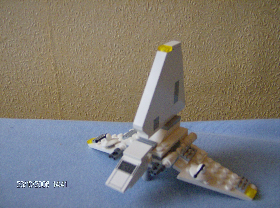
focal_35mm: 36
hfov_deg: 51.5
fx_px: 291
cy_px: 104
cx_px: 140
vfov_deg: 39.5
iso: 200
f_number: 2.8
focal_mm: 6
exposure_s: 1/62.8
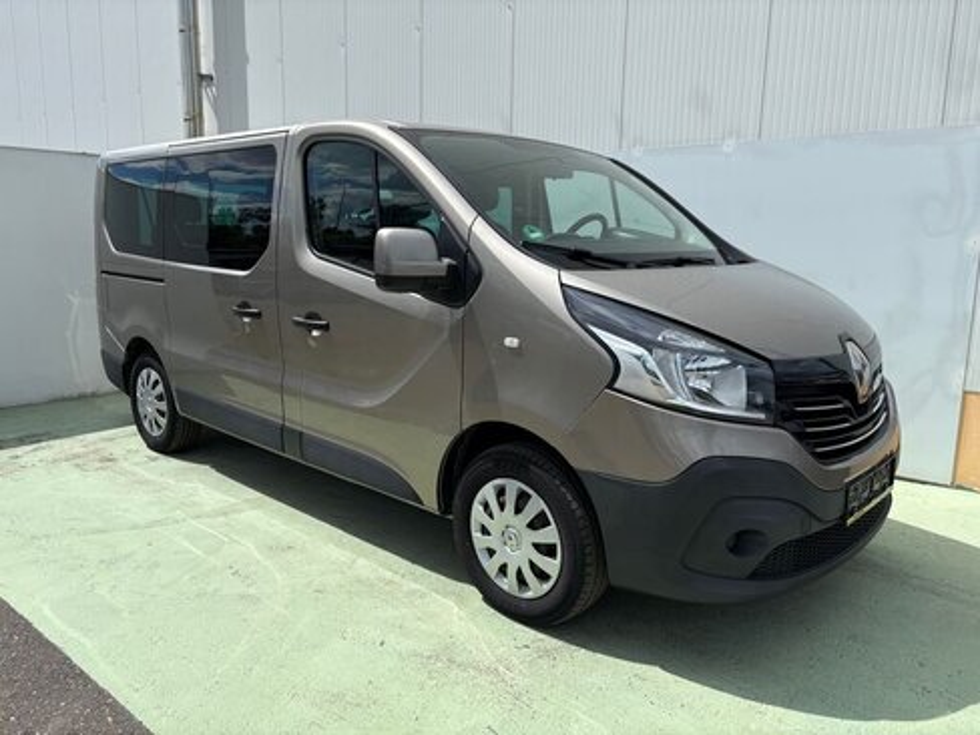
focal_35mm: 26
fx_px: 736
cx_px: 490
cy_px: 368
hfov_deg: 67.3
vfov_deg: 53.1
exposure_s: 1/5814
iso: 50
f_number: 1.6
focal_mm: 5.96
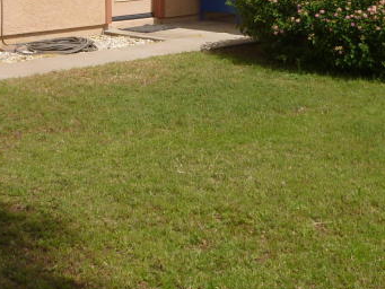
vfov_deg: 17.0
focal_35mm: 84
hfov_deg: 23.2
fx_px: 935
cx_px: 134
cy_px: -30
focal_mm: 5
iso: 100
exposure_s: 1/250
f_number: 10
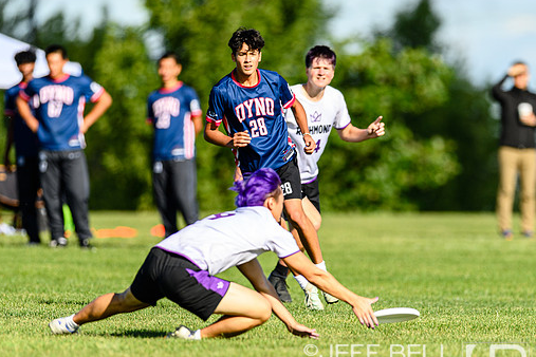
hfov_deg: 3.0
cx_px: 290
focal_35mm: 692
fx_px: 10302
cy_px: 212
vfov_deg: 2.0
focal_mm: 400
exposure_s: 1/1600
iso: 100
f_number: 3.2
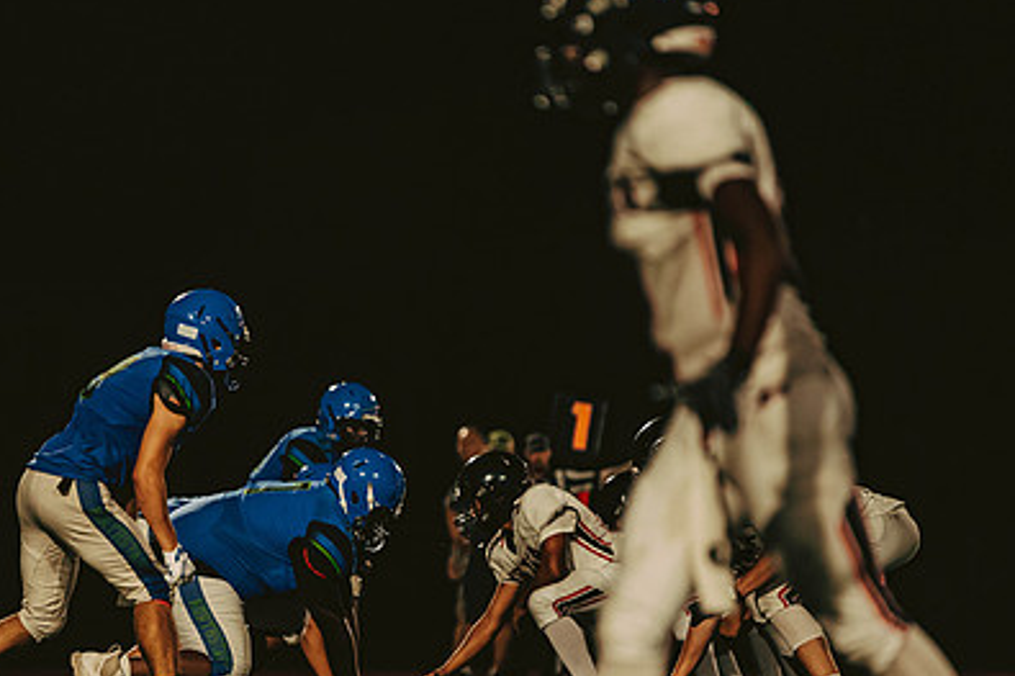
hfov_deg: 7.0
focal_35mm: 294
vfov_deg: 4.7
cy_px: 459
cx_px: 313
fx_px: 8285
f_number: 2.8
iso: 2500
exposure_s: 1/1000
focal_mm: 200
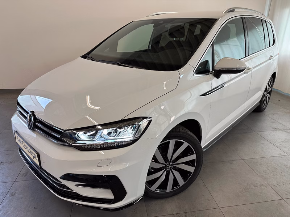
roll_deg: -0.5
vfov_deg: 56.8
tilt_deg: -21.1
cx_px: 145
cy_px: 108
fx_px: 201
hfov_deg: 71.6
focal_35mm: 24
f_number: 1.78
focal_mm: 6.86
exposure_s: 1/100
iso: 100
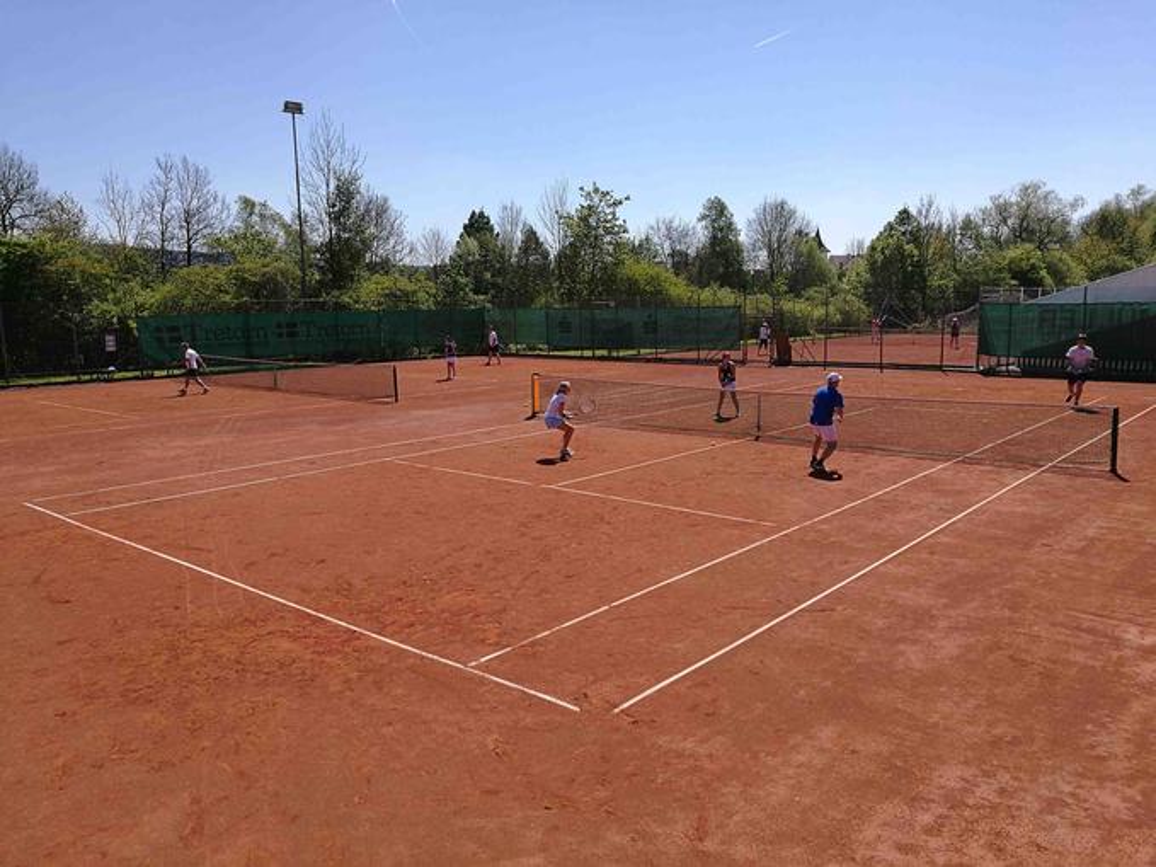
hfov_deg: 65.3
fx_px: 902
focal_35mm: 27
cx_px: 578
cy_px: 434
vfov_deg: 51.3
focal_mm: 4.5
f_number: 2.2
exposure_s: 1/1318
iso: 50
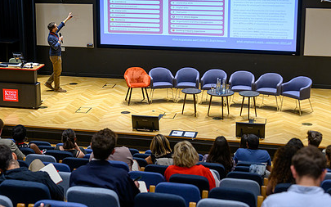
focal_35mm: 69
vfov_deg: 18.8
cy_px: 64
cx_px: 102
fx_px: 622
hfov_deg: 29.5
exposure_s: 1/320
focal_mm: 47
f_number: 2.8
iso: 640
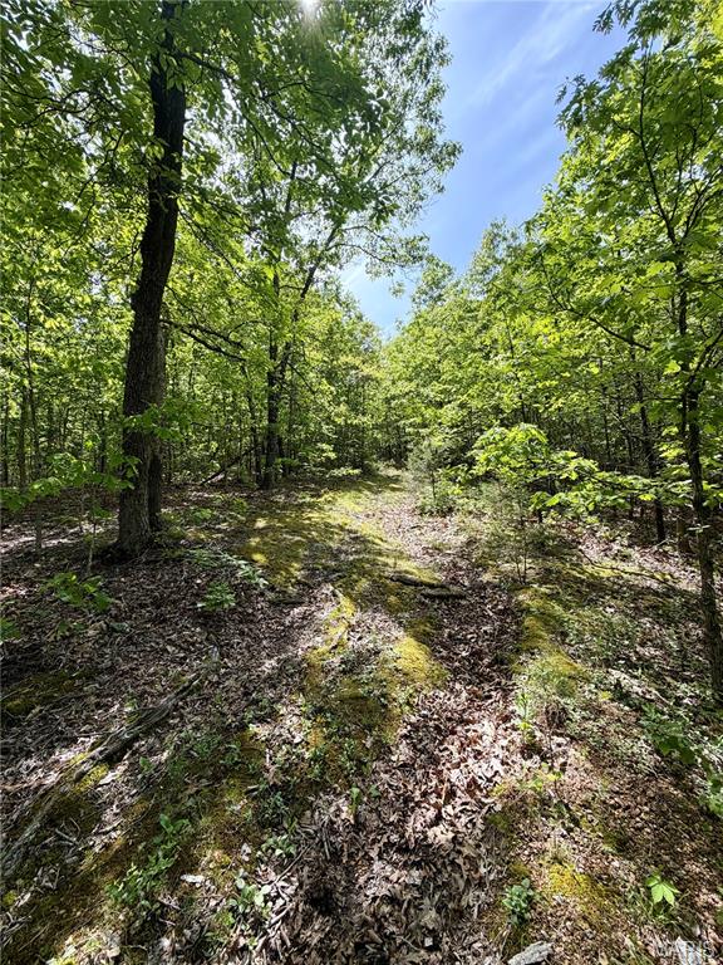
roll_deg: +0.8
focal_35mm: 14
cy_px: 482
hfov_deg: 85.7
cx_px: 362
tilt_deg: +1.7
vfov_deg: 102.1
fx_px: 390
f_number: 2.2
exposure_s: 1/502
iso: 50
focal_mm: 2.22
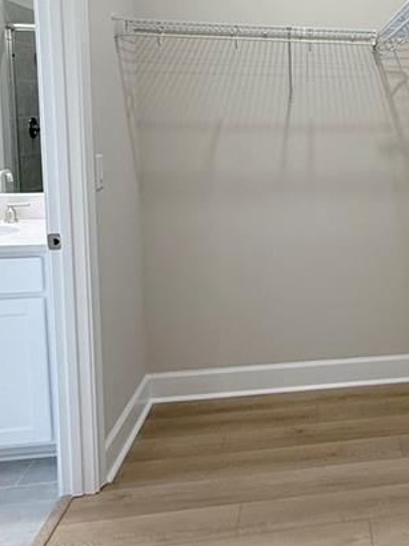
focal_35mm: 41
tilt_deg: -6.1
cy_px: 181
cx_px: 457
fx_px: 647
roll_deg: -1.3
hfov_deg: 31.0
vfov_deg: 45.1
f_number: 2.2
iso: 200
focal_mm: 2.22
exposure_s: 1/120
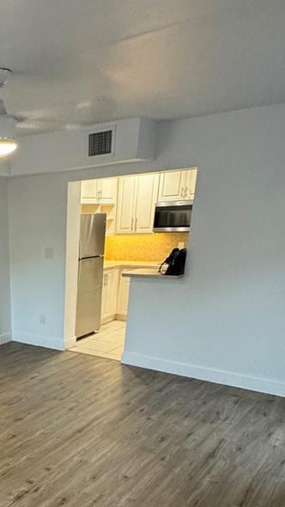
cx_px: -19
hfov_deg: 33.5
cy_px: 378
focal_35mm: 31
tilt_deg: -20.7
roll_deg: +3.0
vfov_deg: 59.4
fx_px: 416
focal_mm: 2.22
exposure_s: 1/60
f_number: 2.2
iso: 400
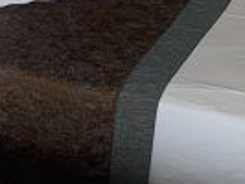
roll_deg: +1.1
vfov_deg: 7.4
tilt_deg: -27.4
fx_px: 1417
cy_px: 68
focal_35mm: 200
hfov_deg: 9.6
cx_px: -125
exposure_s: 1/121
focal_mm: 4.25
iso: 40
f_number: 1.8
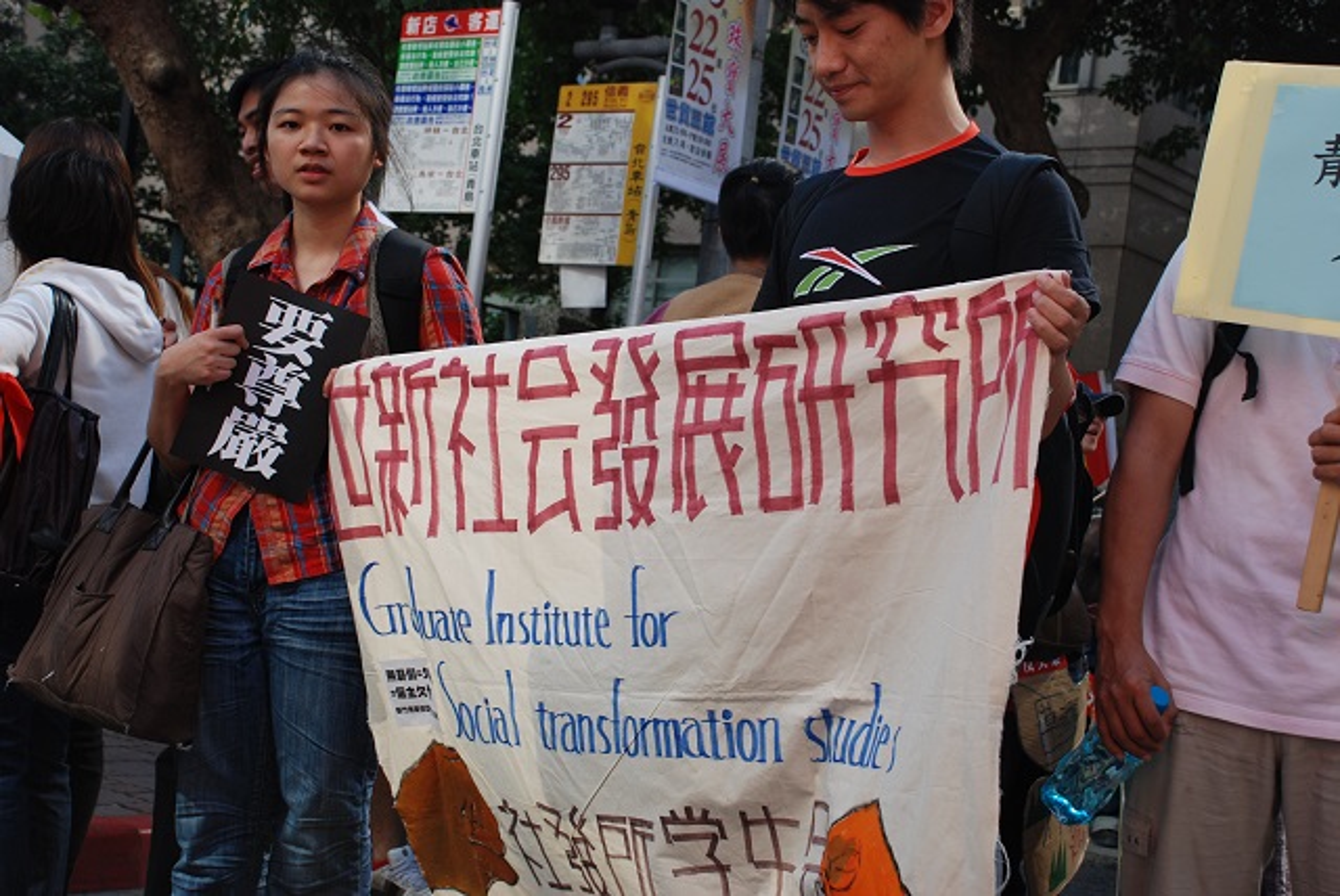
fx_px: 2124
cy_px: 448
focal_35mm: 57
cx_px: 670
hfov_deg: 35.0
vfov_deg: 23.8
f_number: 6.3
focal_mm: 38
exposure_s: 1/250
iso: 200
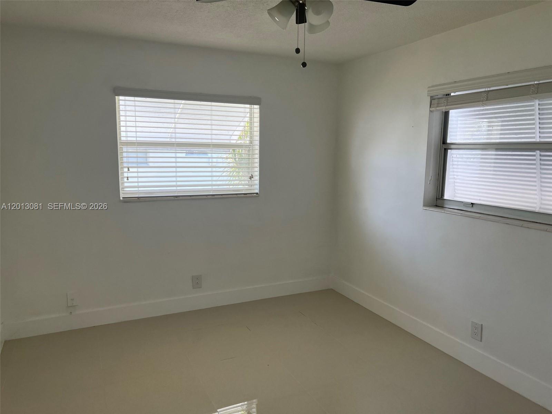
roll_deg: -1.0
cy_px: 207
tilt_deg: -9.0
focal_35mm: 26
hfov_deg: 67.3
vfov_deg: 53.1
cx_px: 276
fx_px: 415
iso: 50
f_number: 1.5
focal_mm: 5.7
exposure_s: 1/158
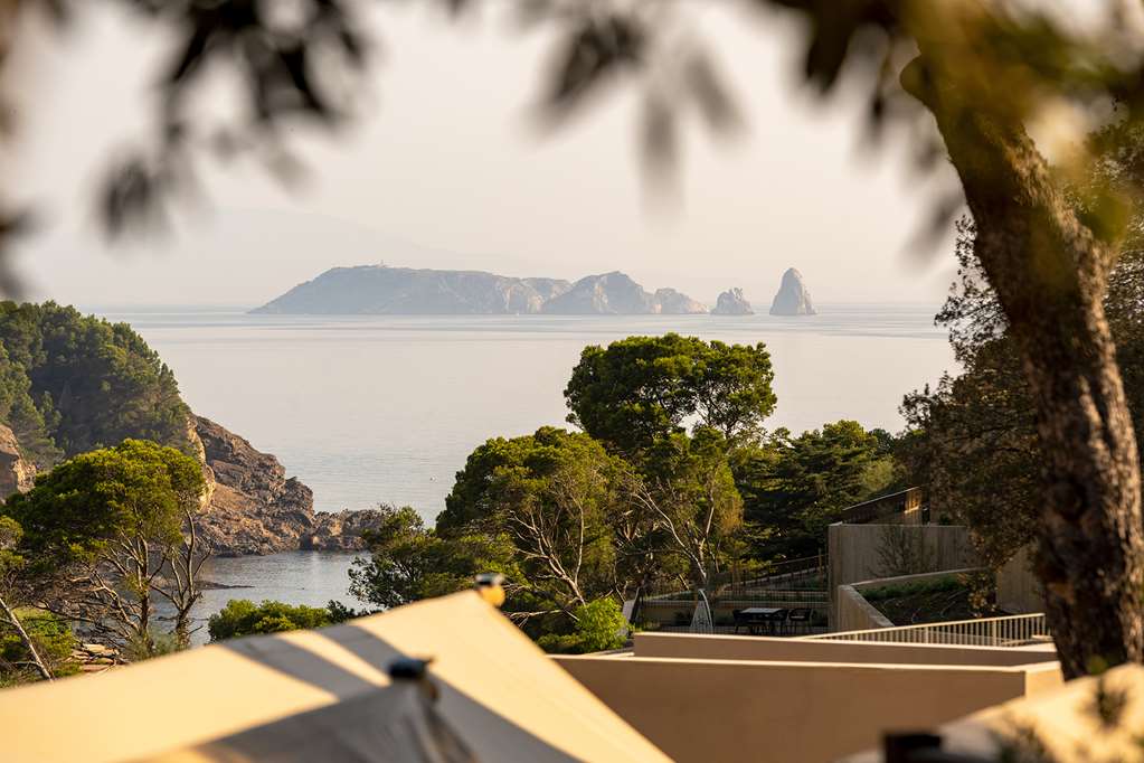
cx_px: 572
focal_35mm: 160
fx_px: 5084
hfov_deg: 12.8
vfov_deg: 8.6
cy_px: 382
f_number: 6.3
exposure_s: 1/500
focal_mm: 160
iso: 100
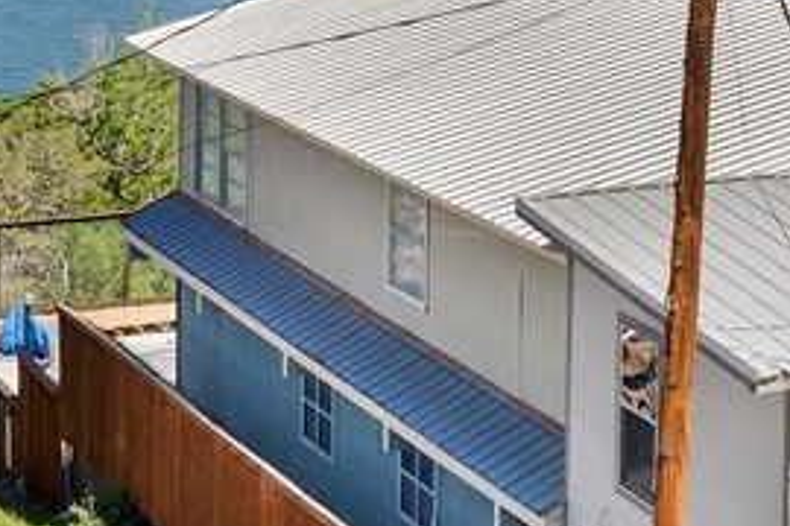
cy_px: -380
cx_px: 1053
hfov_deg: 13.9
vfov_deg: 9.3
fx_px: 3094
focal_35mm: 141
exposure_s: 1/2000
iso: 400
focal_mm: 35
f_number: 8
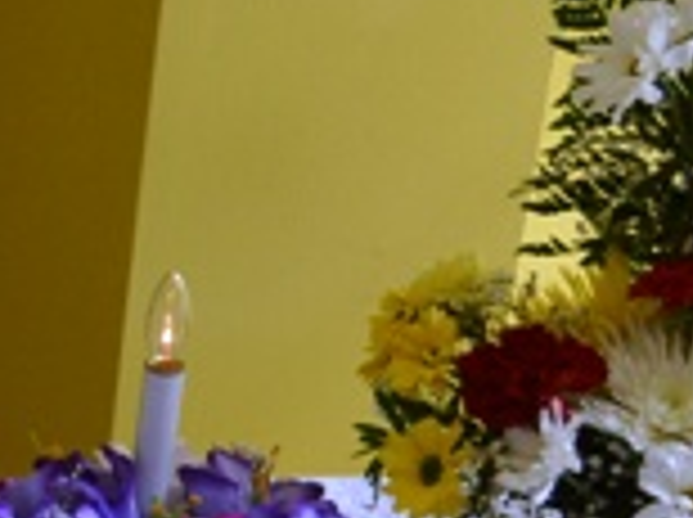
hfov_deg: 16.2
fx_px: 2159
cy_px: 428
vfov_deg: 13.6
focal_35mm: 108
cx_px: -441
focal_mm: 18
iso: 400
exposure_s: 1/80
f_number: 4.5
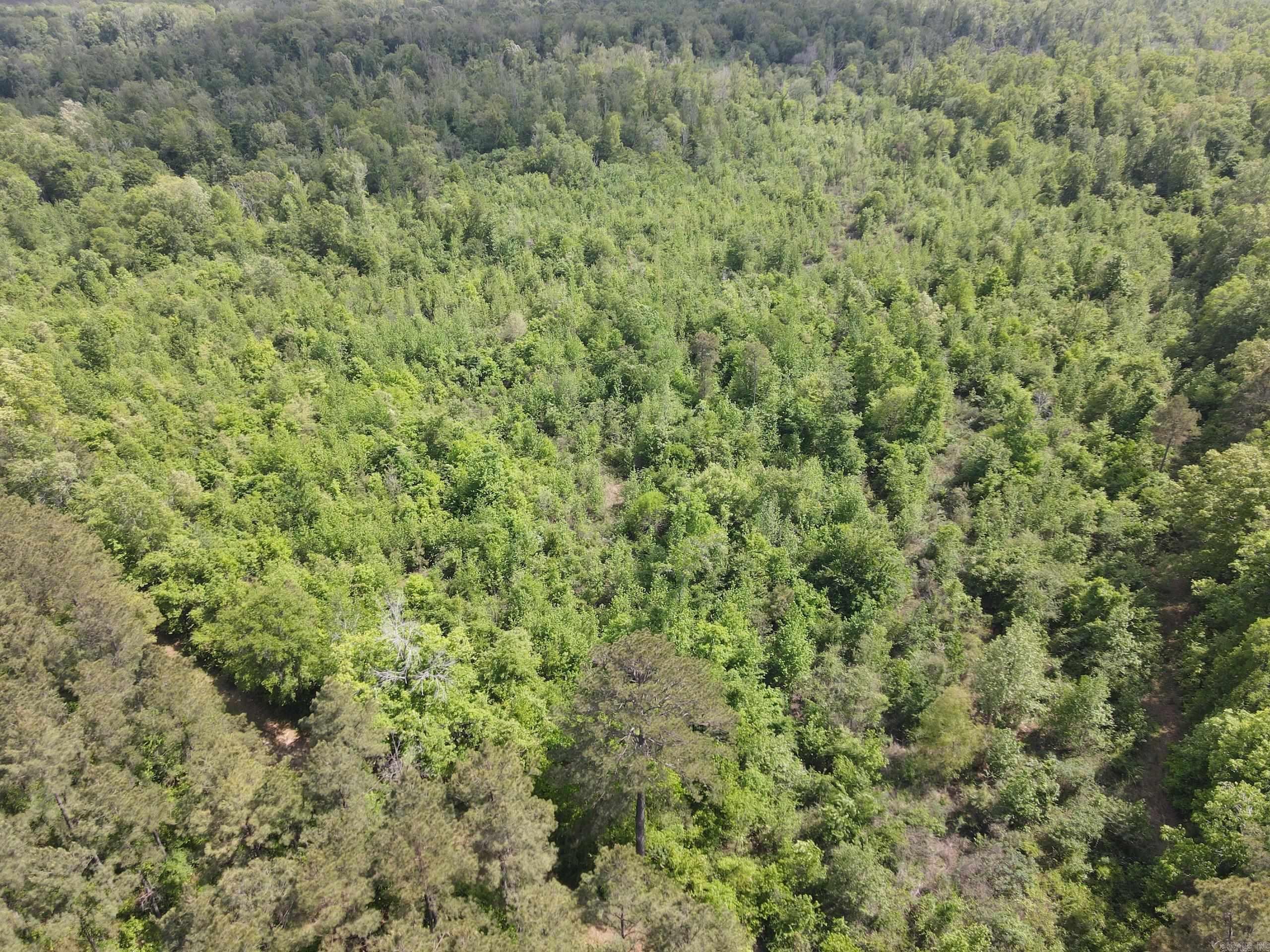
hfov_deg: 71.6
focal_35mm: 24
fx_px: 881
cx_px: 635
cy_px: 476
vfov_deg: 56.8
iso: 100
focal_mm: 4.5
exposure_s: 1/15
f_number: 2.8
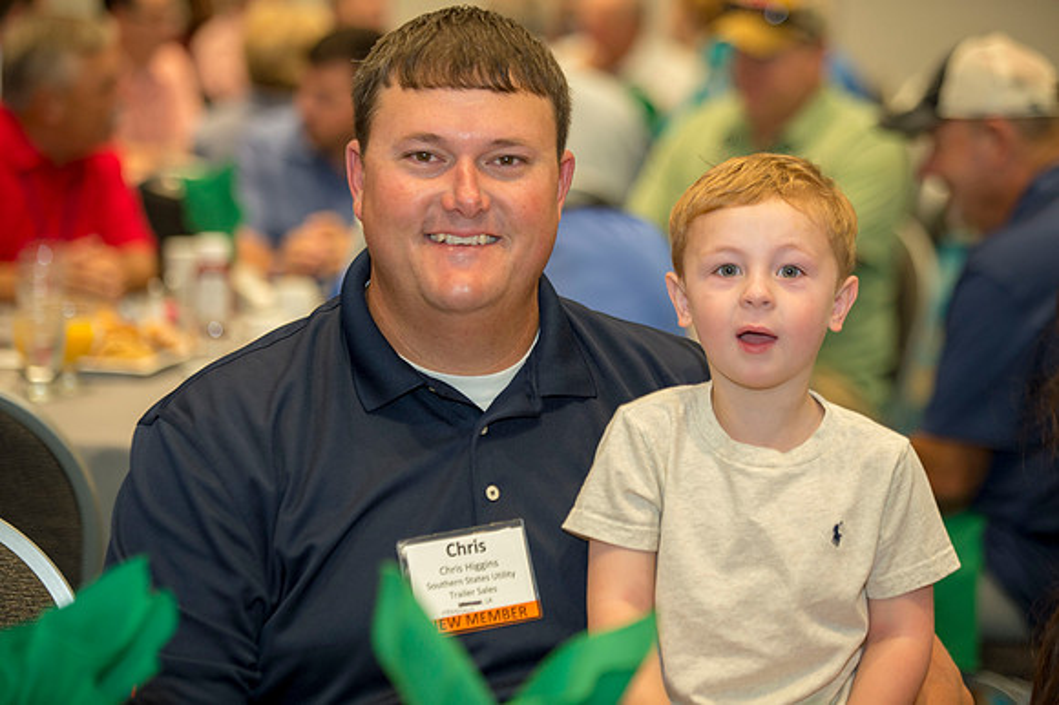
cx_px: 530
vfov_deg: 11.4
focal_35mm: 120
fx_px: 3528
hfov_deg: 17.1
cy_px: 352
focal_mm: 120
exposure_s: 1/160
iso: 1600
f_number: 2.8
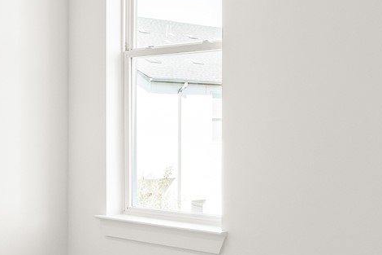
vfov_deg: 18.4
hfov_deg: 27.1
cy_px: 139
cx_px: 111
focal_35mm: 74
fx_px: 785
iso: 200
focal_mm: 16
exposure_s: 1/1.25
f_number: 9
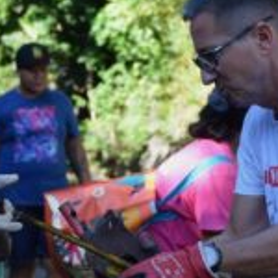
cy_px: 214
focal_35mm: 285
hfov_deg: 6.1
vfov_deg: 6.1
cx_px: 80
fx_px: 2590
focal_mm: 60
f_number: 7.1
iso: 400
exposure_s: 1/200
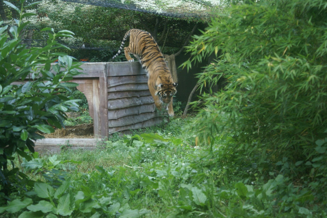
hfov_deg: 19.5
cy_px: 109
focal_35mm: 105
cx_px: 164
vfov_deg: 13.0
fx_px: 954
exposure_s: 1/125
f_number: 5.6
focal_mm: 70
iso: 320
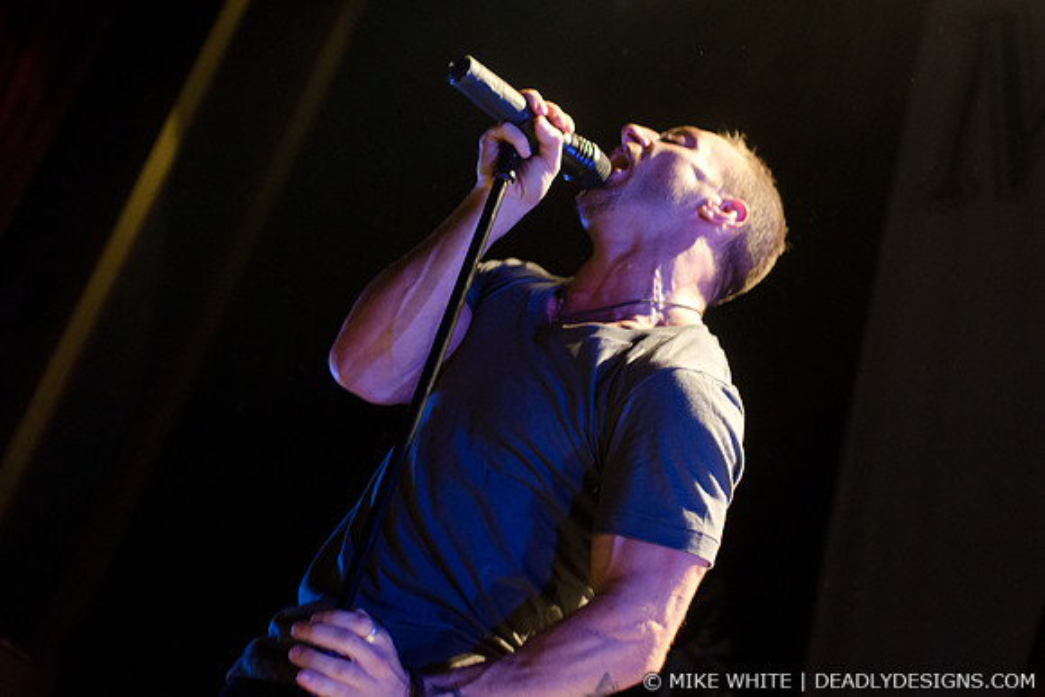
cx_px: 522
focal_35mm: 66
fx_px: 1916
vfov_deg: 20.6
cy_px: 348
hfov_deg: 30.5
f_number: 2.8
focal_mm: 44
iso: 3200
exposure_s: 1/80
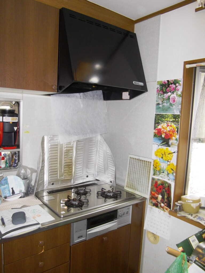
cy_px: 136
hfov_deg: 51.4
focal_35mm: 27
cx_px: 102
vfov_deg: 65.3
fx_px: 213
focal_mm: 4.9
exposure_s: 1/50
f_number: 3.2
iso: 158
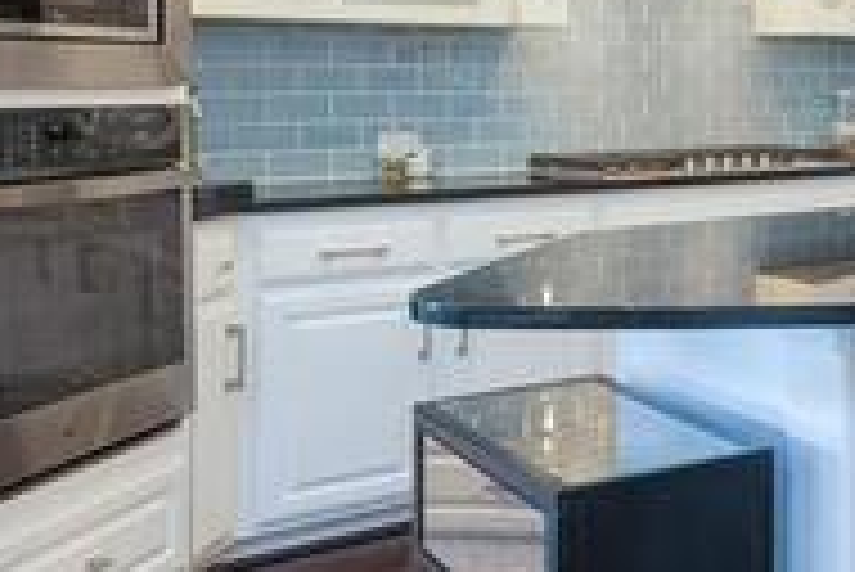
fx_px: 1283
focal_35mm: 54
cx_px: 1030
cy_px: 101
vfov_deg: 24.6
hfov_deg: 31.0
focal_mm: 16
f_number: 7.1
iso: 100
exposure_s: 1/1.25
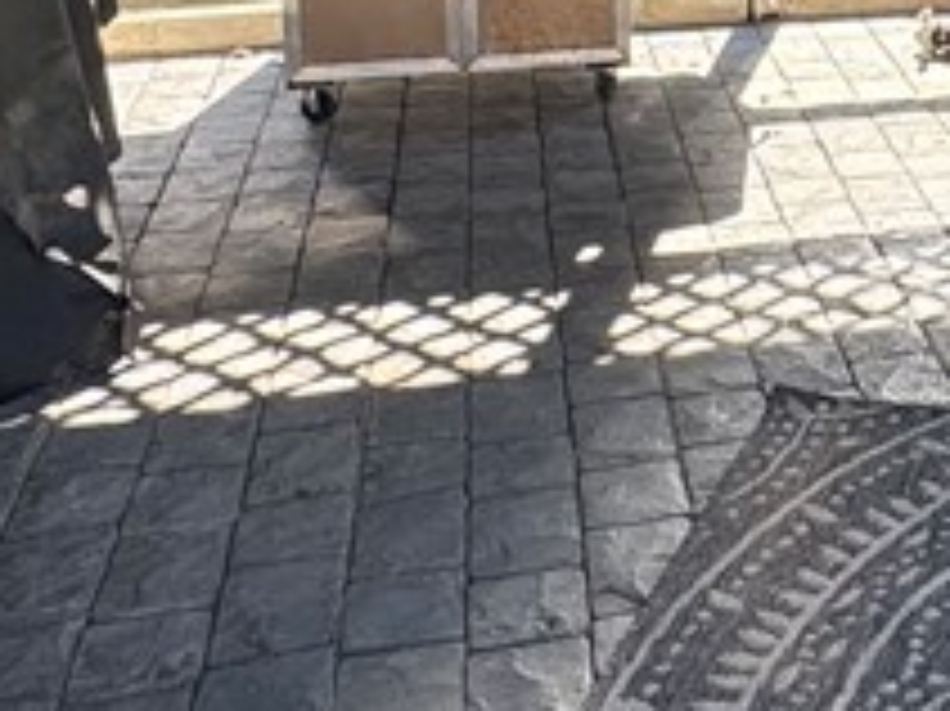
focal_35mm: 68
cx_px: 1108
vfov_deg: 19.9
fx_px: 1865
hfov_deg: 25.9
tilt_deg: -7.8
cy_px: -207
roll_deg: -0.5
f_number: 2.2
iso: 40
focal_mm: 2.22
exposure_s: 1/168
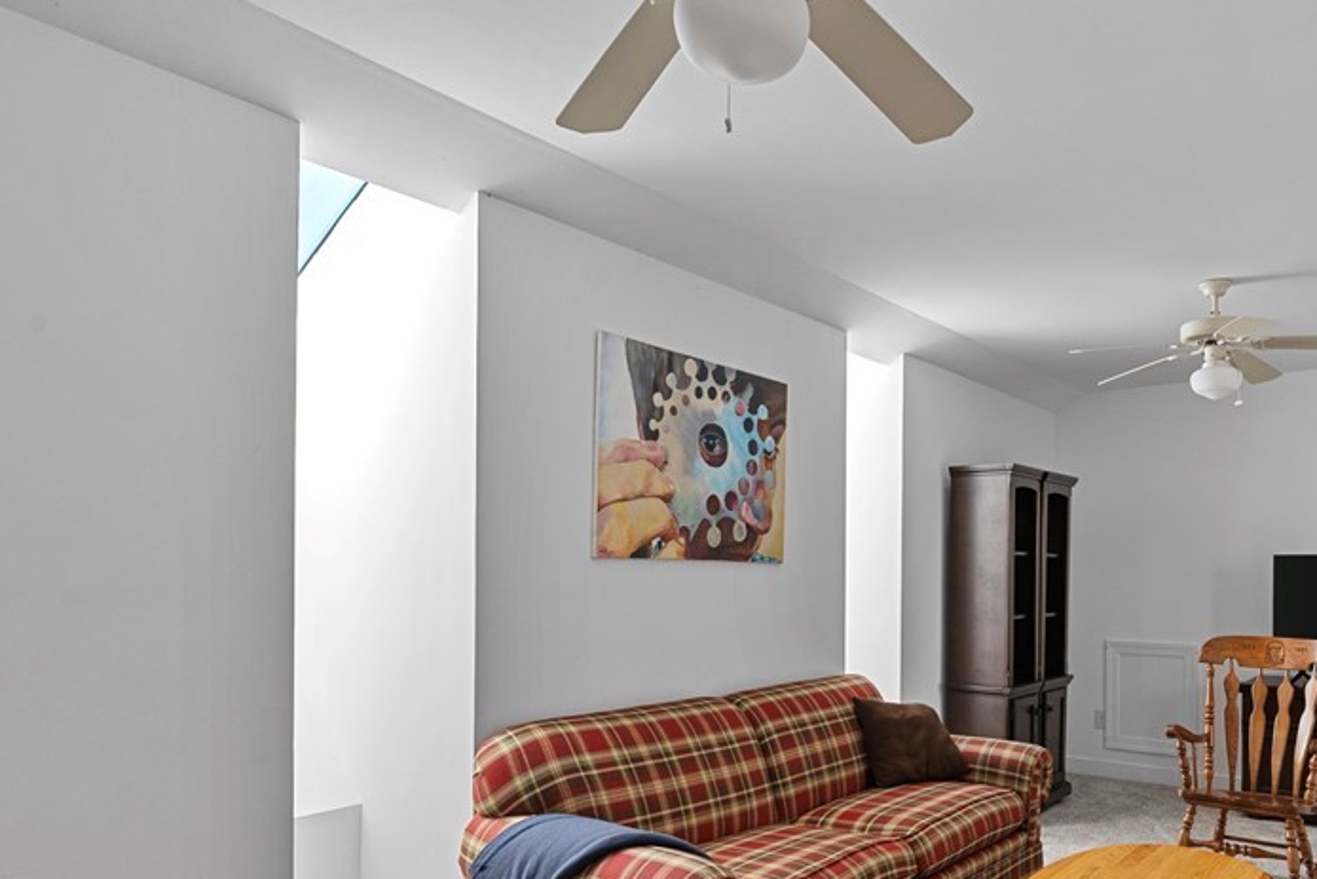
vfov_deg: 50.6
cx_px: 845
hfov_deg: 70.0
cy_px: 571
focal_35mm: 25
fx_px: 915
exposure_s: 1/13
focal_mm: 16
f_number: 8
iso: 800
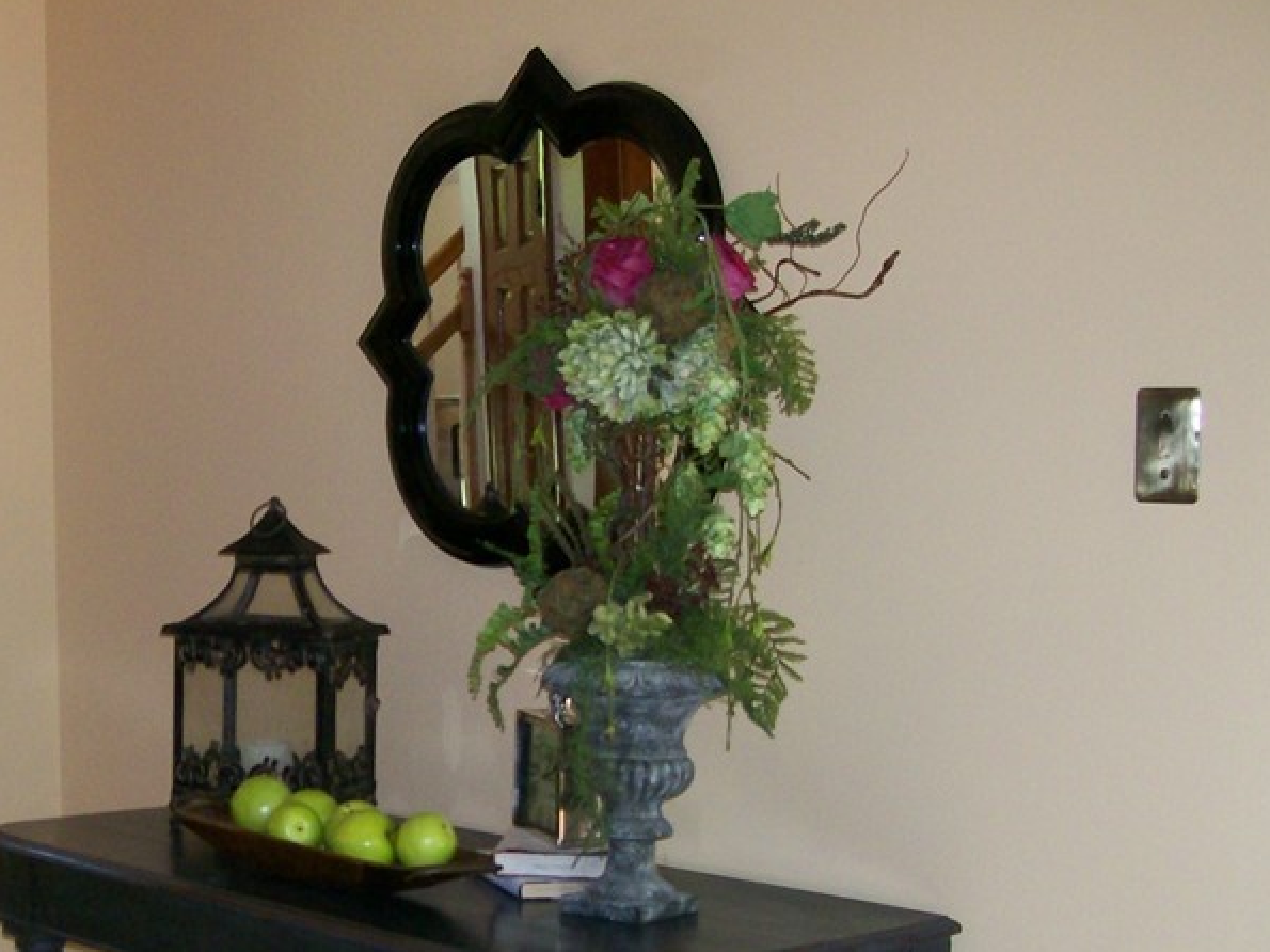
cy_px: 732
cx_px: 237
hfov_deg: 30.4
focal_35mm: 62
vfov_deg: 23.4
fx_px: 2274
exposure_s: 1/64
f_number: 2.7
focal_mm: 6
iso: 140
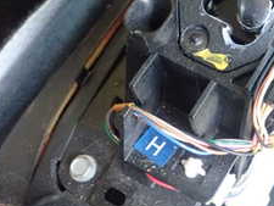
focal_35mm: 80
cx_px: 318
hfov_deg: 22.7
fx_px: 634
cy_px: 10
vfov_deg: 18.1
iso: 800
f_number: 2.3
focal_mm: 5.5
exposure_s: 1/60
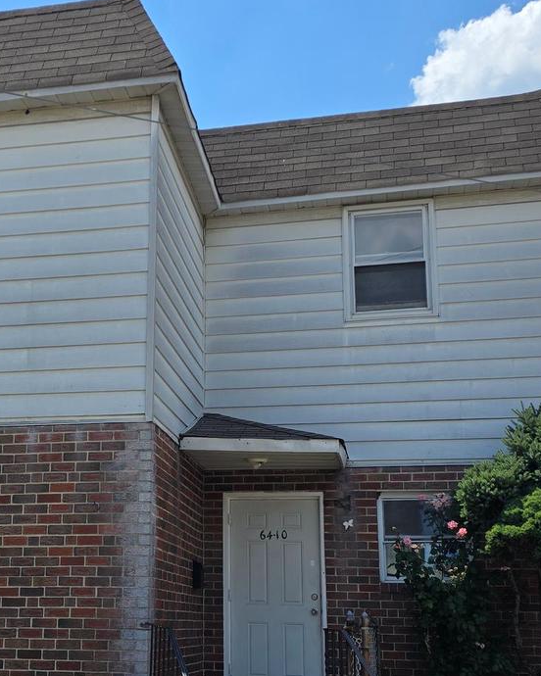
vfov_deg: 37.2
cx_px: 130
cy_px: 392
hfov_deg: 29.7
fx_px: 1001
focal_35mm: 50
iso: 12
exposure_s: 1/968
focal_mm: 6.3
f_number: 1.7
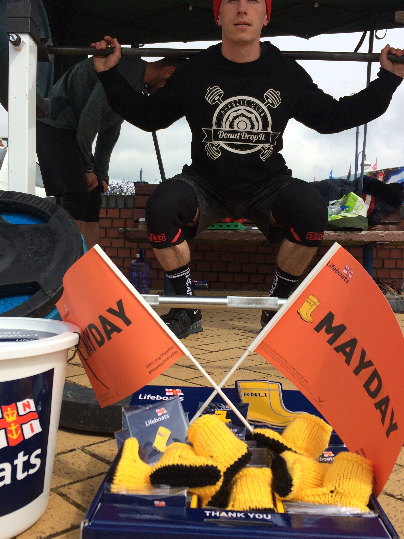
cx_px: 189
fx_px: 529
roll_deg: -2.5
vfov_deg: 53.9
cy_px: 252
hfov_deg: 41.8
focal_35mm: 34
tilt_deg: -2.4
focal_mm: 4.15
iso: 32
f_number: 2.2
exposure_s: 1/2415
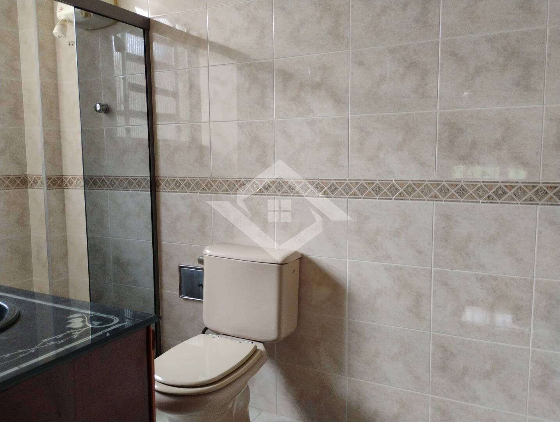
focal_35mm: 28
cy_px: 211
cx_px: 280
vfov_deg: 49.9
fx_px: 454
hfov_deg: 63.4
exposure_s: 1/60
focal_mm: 4.26
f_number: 1.8
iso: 1491
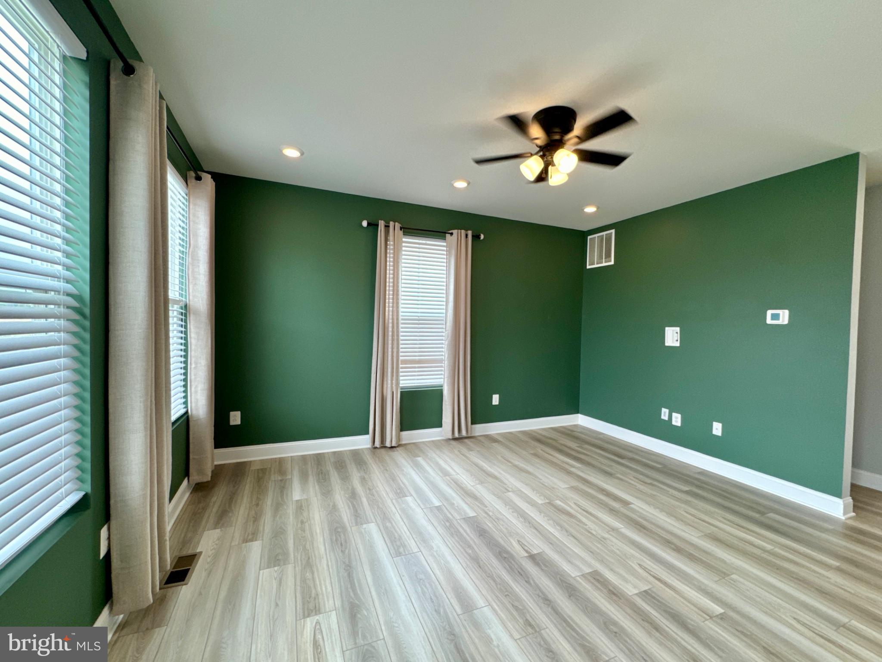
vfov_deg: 85.7
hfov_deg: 102.1
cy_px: 331
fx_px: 357
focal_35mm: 14
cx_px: 441
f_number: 2.2
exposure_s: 1/120
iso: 160
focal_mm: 2.22
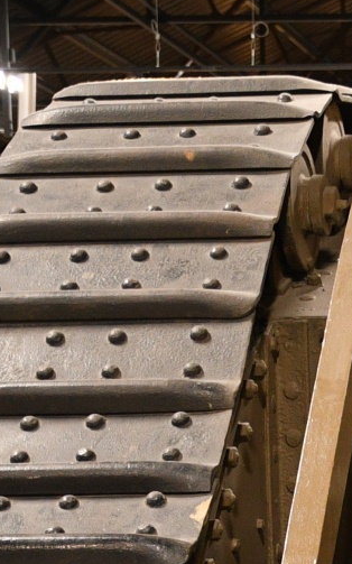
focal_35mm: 146
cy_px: 764
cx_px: 728
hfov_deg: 8.5
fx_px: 2243
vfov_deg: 13.7
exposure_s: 1/20
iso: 1000
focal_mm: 20
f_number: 2.8
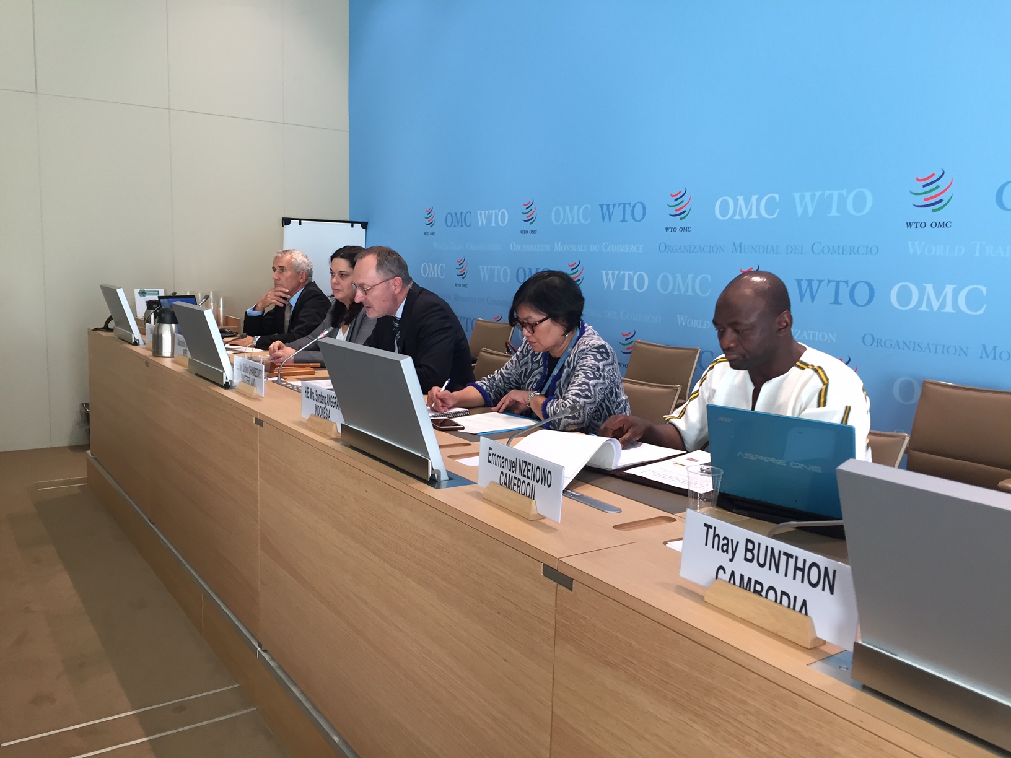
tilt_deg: -10.8
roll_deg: -1.5
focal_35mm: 29
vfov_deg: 48.2
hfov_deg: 61.7
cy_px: 379
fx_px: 847
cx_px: 506
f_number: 2.2
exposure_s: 1/33
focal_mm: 4.15
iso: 80
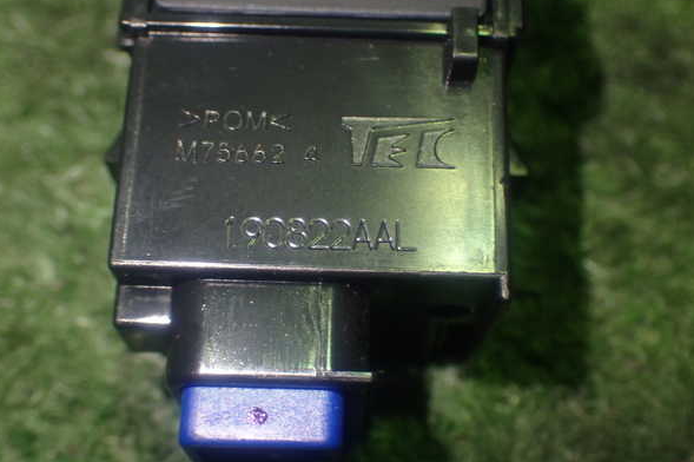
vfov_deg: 25.5
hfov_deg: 37.5
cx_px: 346
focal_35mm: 53
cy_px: 229
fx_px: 1021
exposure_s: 1/50
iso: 400
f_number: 3.2
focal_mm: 9.01
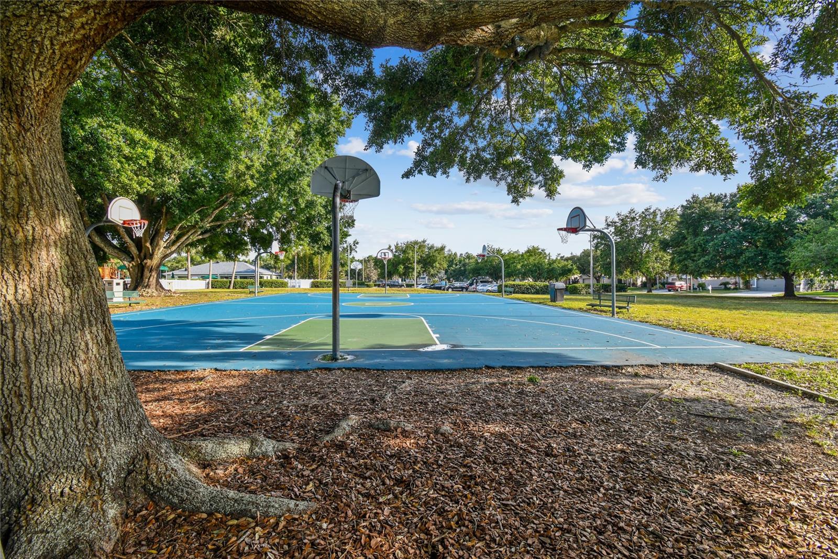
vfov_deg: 77.3
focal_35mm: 15
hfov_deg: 100.4
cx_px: 419
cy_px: 280
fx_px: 349
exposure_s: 1/30
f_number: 7.1
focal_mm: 10
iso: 100
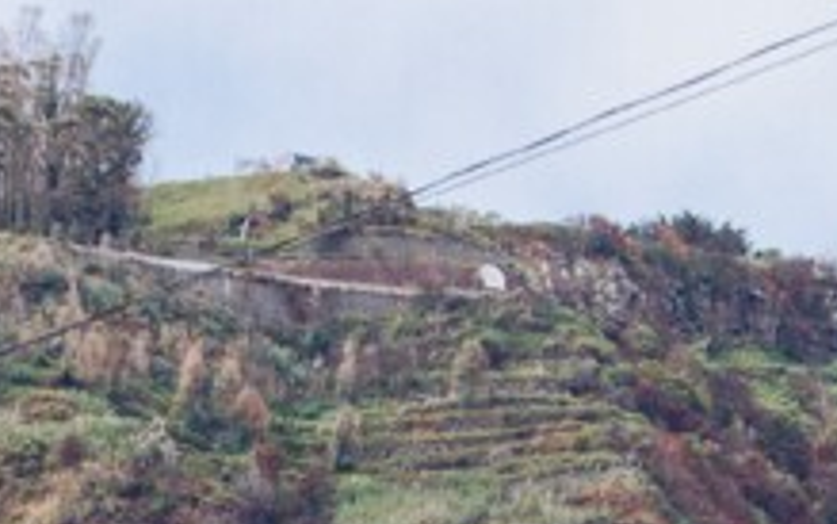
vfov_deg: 5.3
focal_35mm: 241
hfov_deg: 8.7
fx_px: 5499
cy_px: 1098
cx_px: 212
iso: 200
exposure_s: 1/250
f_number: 8
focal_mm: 48
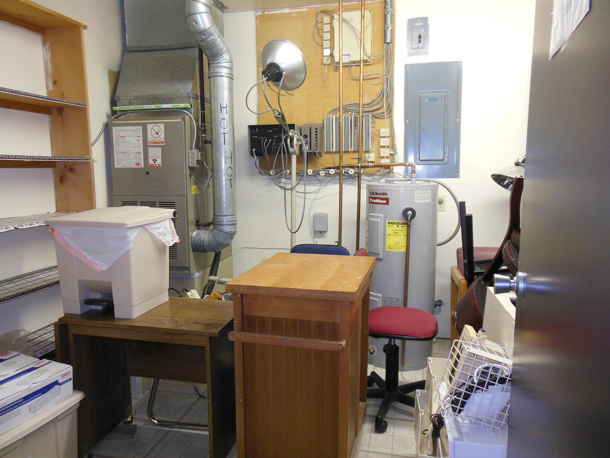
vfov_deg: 54.9
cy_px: 229
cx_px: 305
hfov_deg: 69.4
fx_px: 441
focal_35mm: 25
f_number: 3.2
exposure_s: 1/30
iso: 250
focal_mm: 4.5
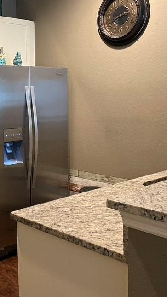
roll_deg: +1.9
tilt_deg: -4.8
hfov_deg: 25.2
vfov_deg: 45.4
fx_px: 354
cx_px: 0
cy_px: 138
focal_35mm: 45
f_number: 1.6
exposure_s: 1/40
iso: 500
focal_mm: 4.2
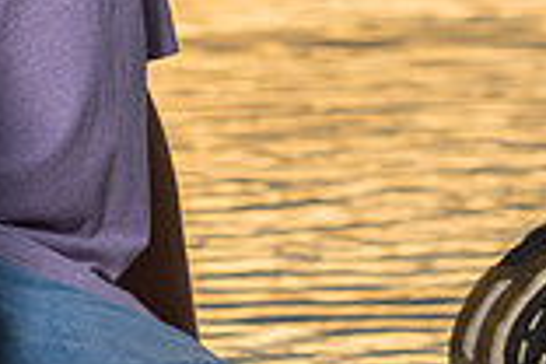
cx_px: -116
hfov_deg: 3.1
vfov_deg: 2.1
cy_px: -9
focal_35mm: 668
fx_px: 10131
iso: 100
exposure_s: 1/250
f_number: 6.3
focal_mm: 180
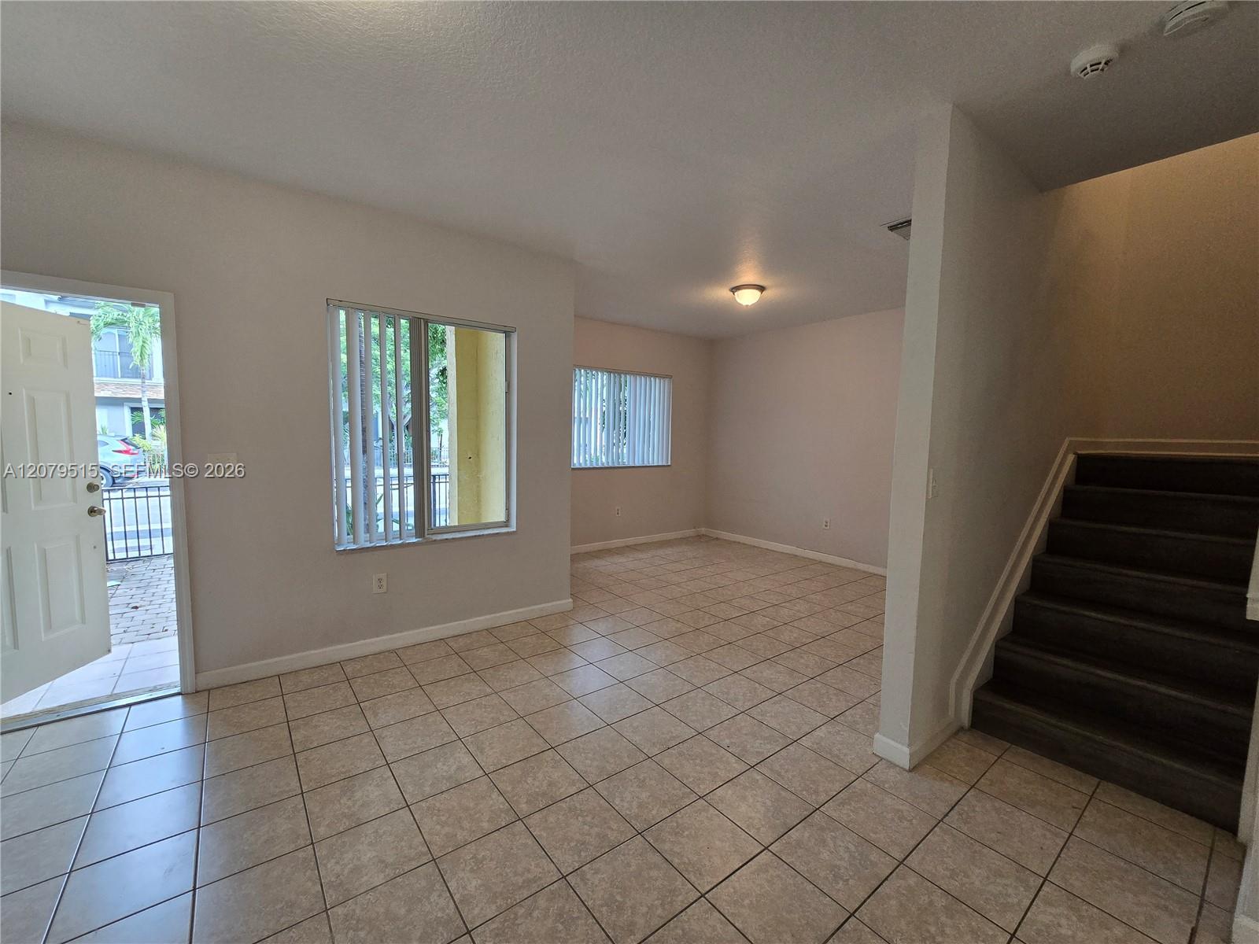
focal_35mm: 13
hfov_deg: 106.2
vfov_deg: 89.9
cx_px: 630
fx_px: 473
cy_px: 472
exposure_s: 1/60
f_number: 2.2
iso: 250
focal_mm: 2.2
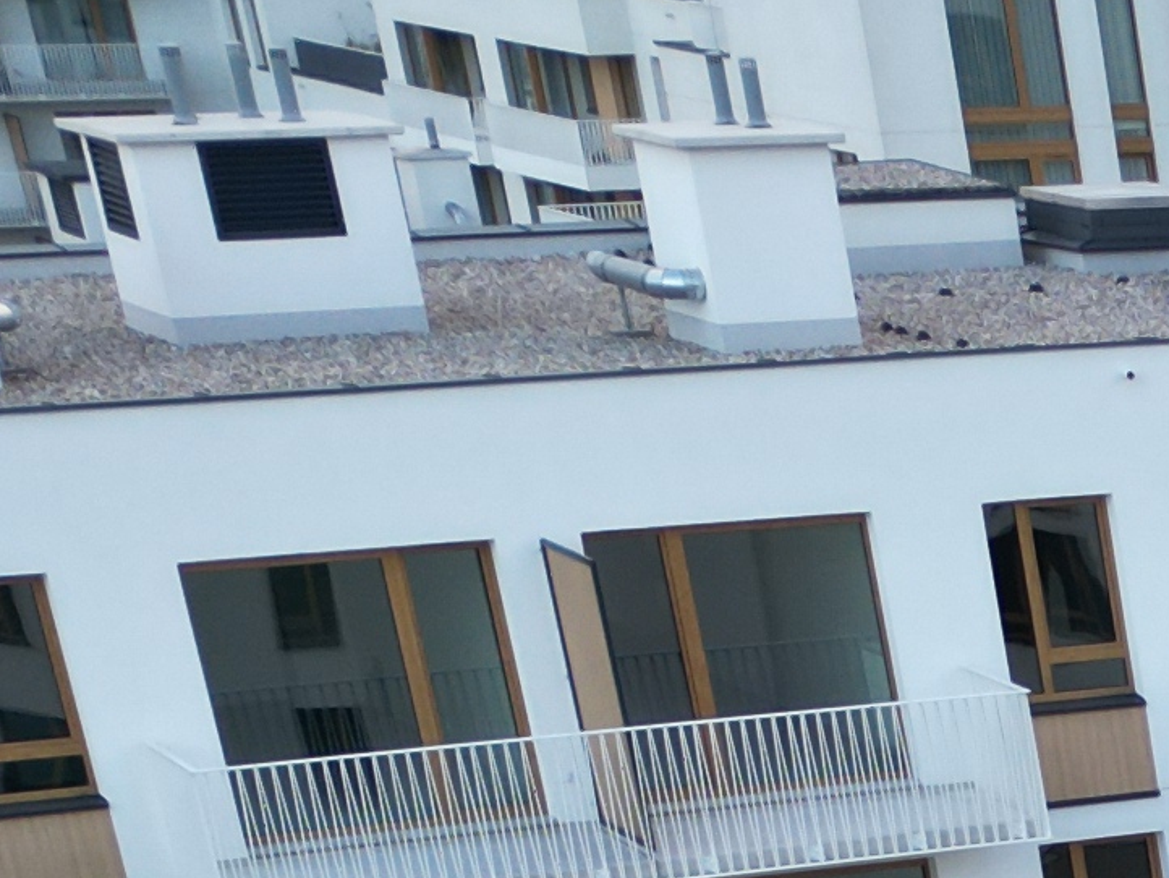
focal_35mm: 134
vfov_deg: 9.3
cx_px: 2578
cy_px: 2420
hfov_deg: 12.4
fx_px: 4527
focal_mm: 6.72
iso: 100
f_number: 1.7
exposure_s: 1/50
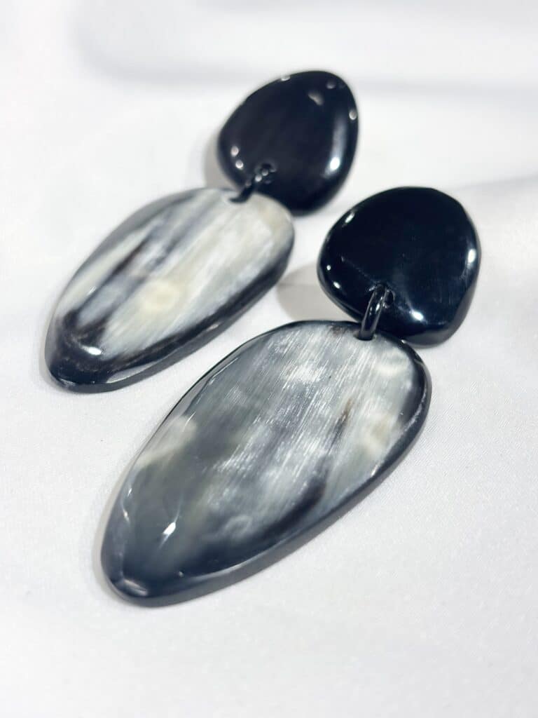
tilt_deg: -35.2
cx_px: 269
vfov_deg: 36.8
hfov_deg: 28.0
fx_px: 1078
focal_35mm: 52
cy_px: 359
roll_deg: +5.3
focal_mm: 5.96
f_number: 1.6
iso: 32
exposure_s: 1/171
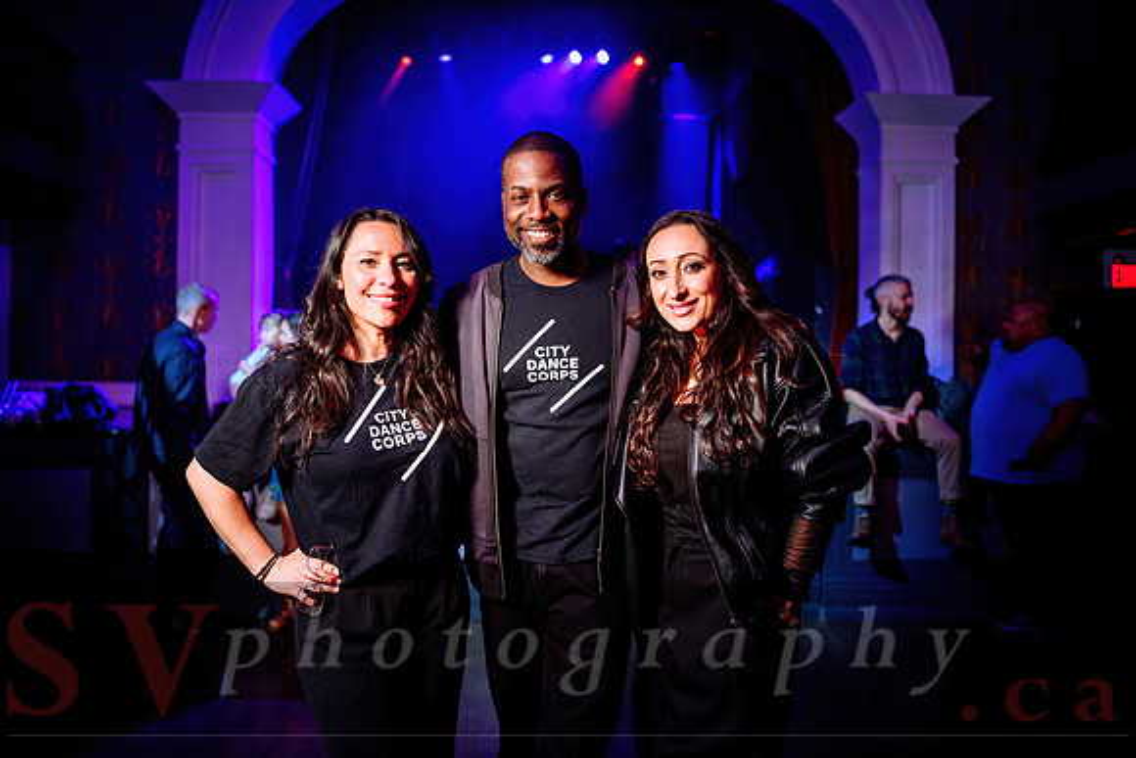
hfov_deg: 64.9
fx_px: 894
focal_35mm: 28
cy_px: 379
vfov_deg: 45.9
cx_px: 568
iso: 800
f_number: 2
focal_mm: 28
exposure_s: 1/100
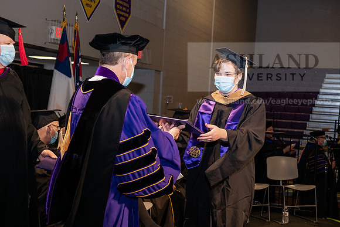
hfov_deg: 33.4
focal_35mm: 60
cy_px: 114
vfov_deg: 22.6
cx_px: 170
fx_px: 567
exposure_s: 1/200
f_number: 6.3
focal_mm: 60
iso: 1600
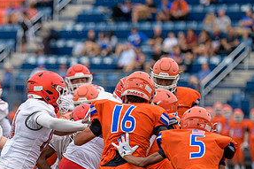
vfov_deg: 3.8
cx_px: 17
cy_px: 145
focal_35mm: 364
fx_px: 2567
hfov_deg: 5.7
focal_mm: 180
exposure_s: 1/800
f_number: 2.8
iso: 280
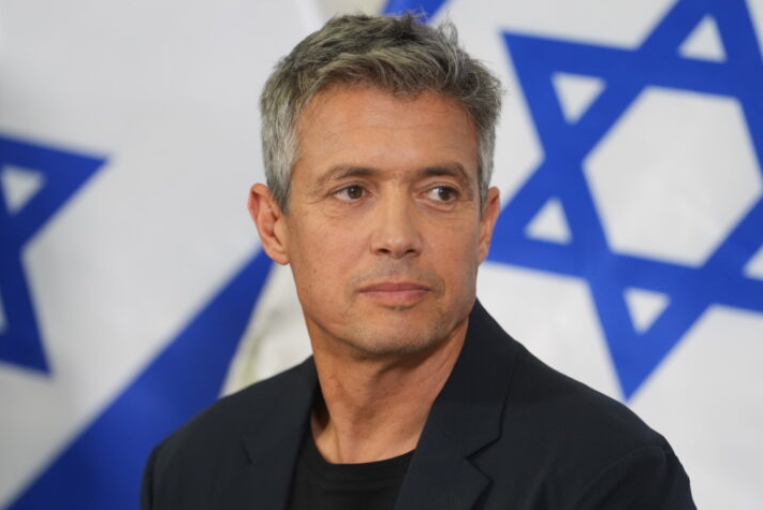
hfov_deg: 9.5
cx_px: 411
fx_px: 4581
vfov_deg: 6.4
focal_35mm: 216
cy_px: 292
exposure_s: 1/250
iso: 1250
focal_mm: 150
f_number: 2.8
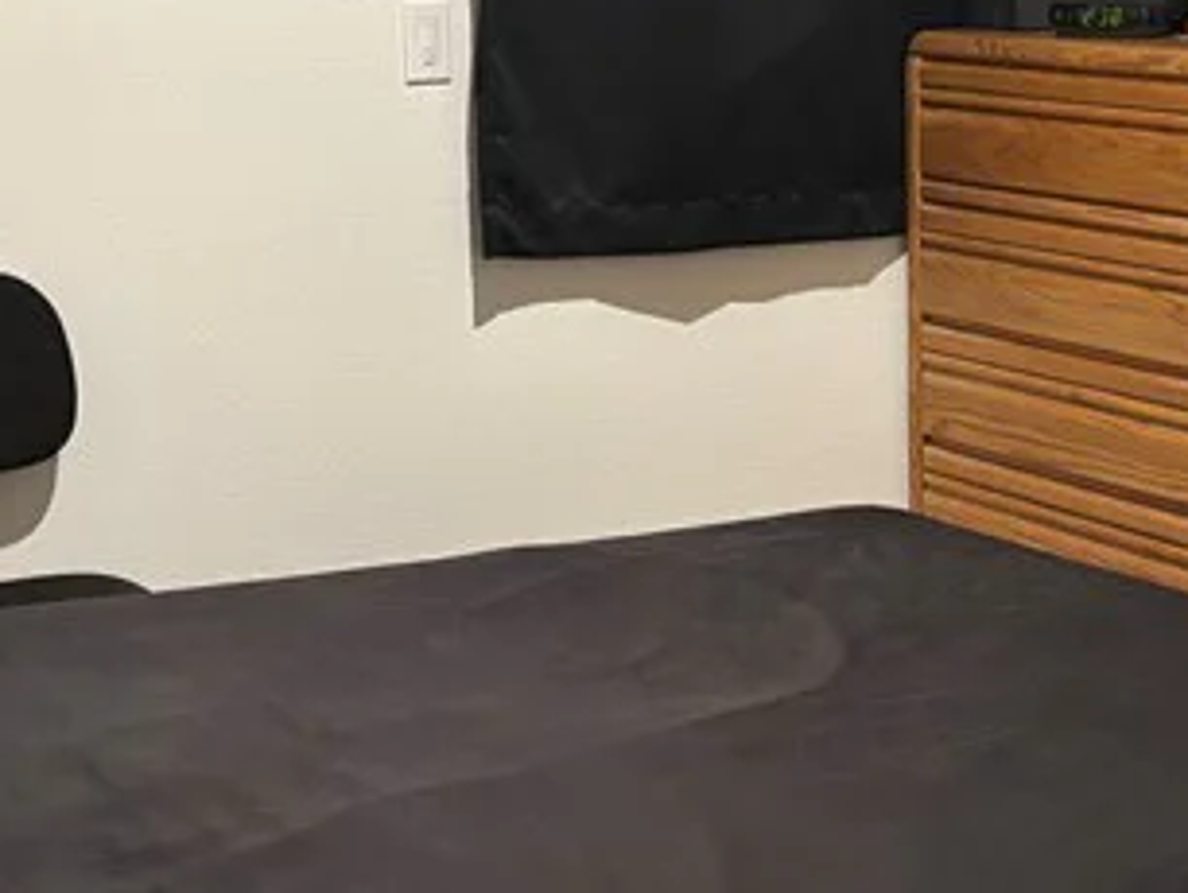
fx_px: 2988
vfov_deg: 17.0
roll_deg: +1.0
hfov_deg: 22.3
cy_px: 318
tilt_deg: -9.4
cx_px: 839
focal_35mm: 87
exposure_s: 1/40
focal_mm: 5.96
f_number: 1.6
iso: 640
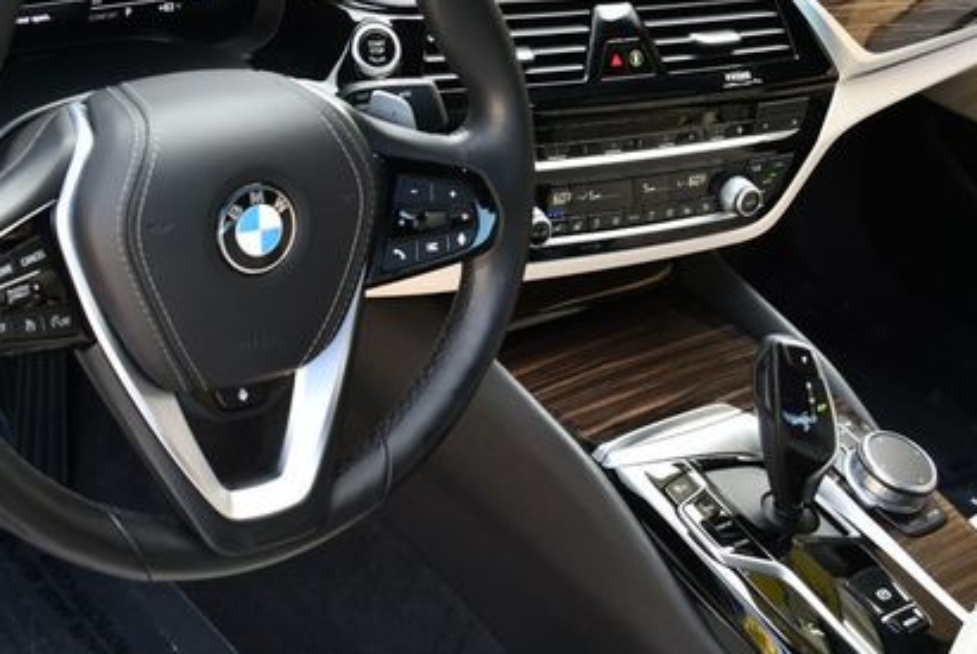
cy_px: 193
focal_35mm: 56
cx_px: 335
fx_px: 1521
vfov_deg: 24.1
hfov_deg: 35.3
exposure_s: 1/250
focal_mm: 18
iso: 400
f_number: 3.5
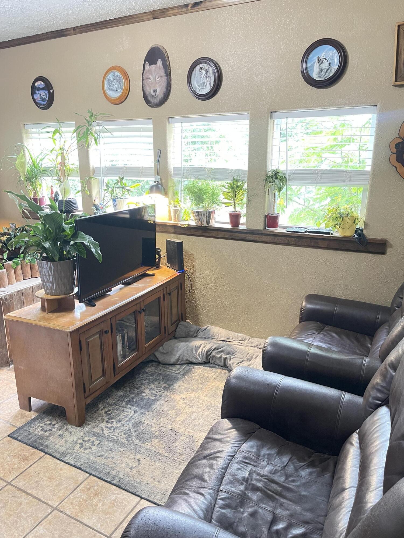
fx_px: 389
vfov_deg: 69.4
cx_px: 202
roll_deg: +0.3
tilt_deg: -14.7
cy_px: 269
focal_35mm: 25
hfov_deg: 54.9
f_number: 1.6
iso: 500
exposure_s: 1/30
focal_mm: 5.1
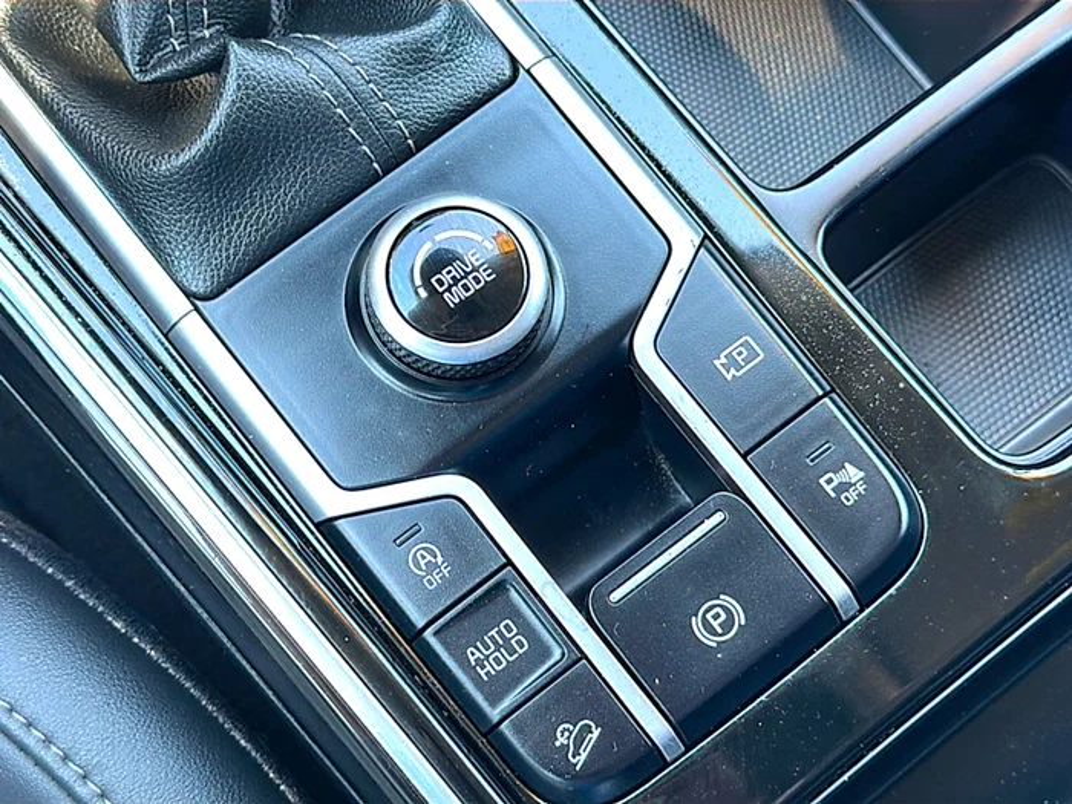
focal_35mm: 54
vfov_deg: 27.0
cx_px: 536
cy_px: 402
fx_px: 1672
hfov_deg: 35.5
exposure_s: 1/40
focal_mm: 6.86
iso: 80
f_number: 1.78
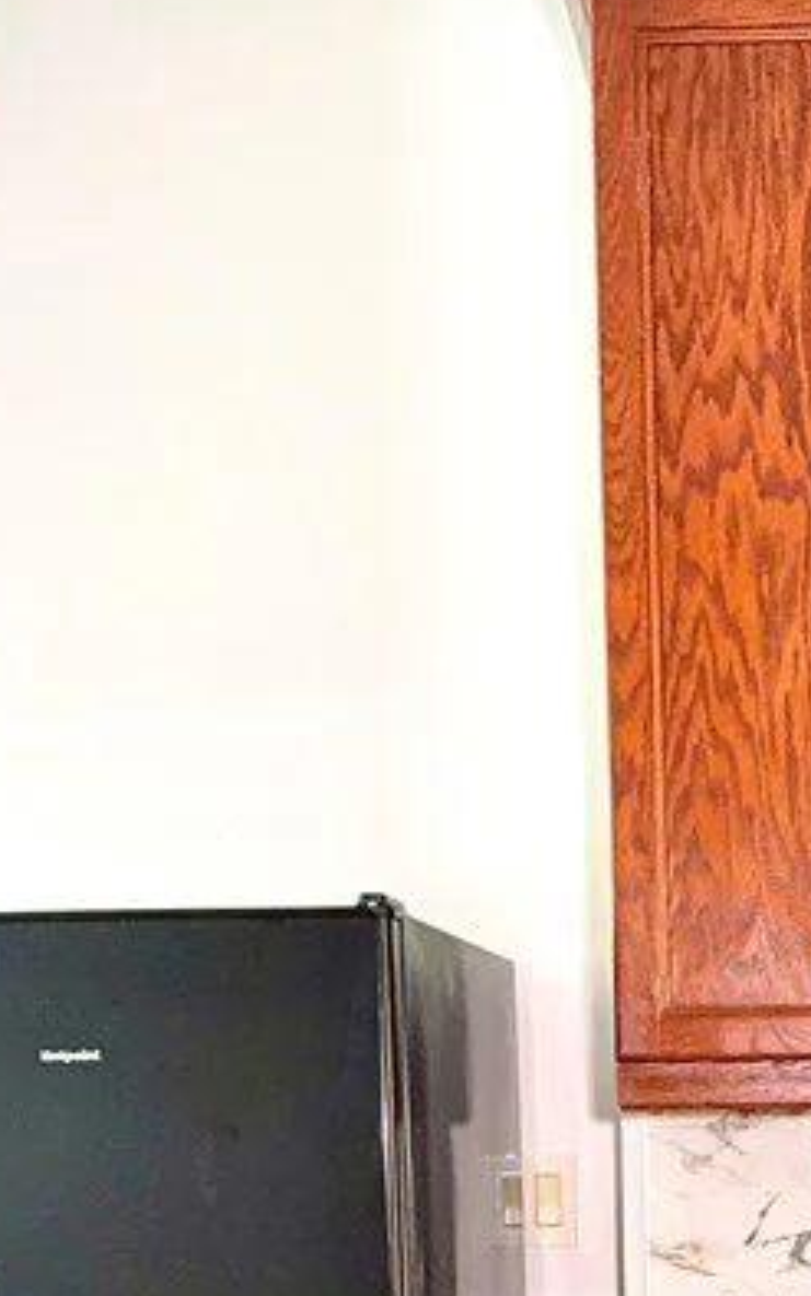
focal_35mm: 66
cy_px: 1260
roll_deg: +0.8
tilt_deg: -3.0
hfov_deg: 18.9
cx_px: 900
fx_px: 2333
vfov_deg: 29.3
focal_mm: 6.76
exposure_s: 1/60
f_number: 1.78
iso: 800
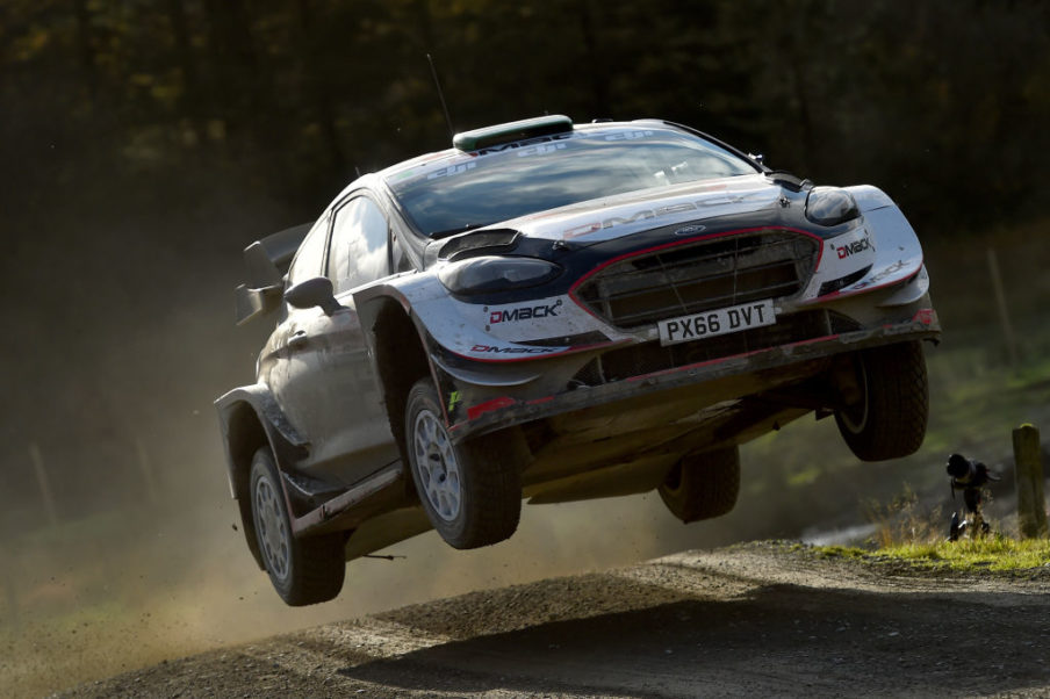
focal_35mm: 230
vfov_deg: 6.0
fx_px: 6706
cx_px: 525
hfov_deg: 9.0
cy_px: 350
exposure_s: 1/2500
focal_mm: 230
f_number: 5
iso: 320
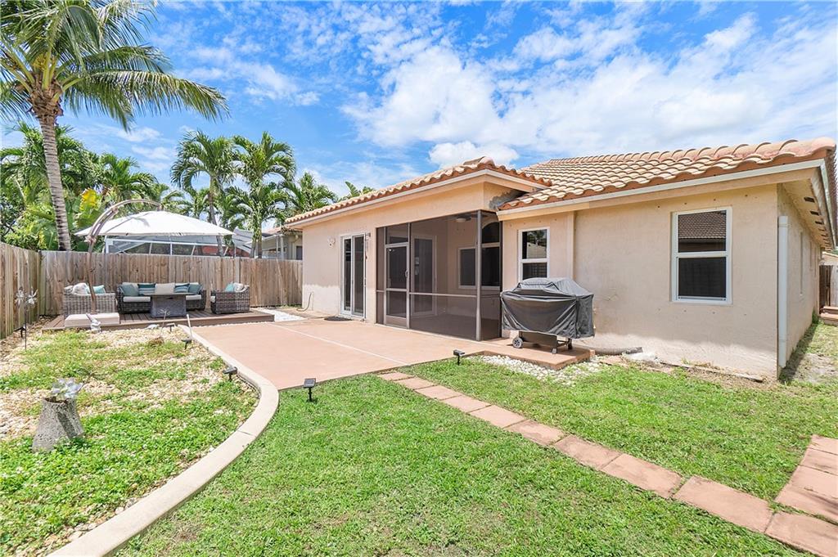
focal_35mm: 15
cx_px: 419
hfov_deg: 100.4
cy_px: 278
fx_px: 349
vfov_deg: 77.2
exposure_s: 1/400
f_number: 10
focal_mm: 10
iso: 200
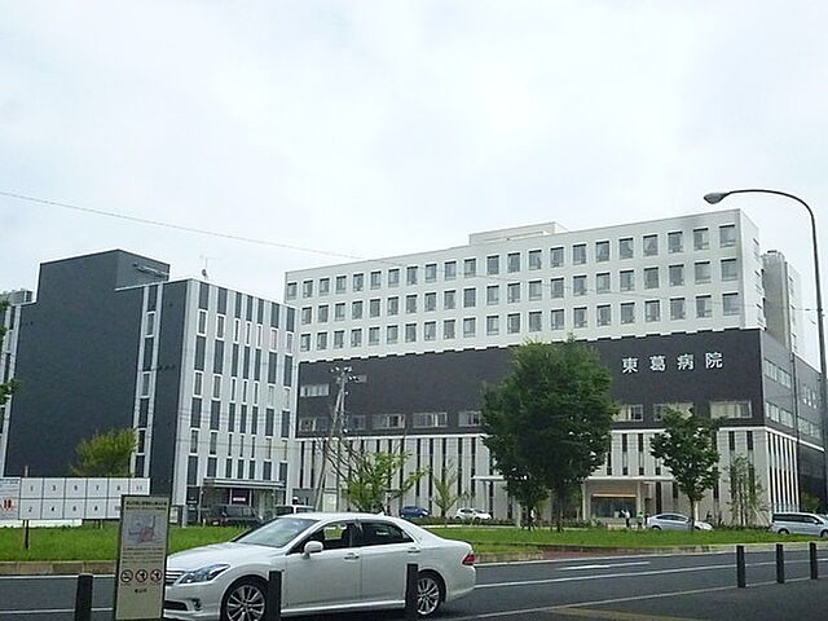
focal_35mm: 41
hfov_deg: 45.8
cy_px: 310
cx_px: 414
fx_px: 981
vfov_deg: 35.1
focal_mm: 7.3
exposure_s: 1/1300
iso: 2500
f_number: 11
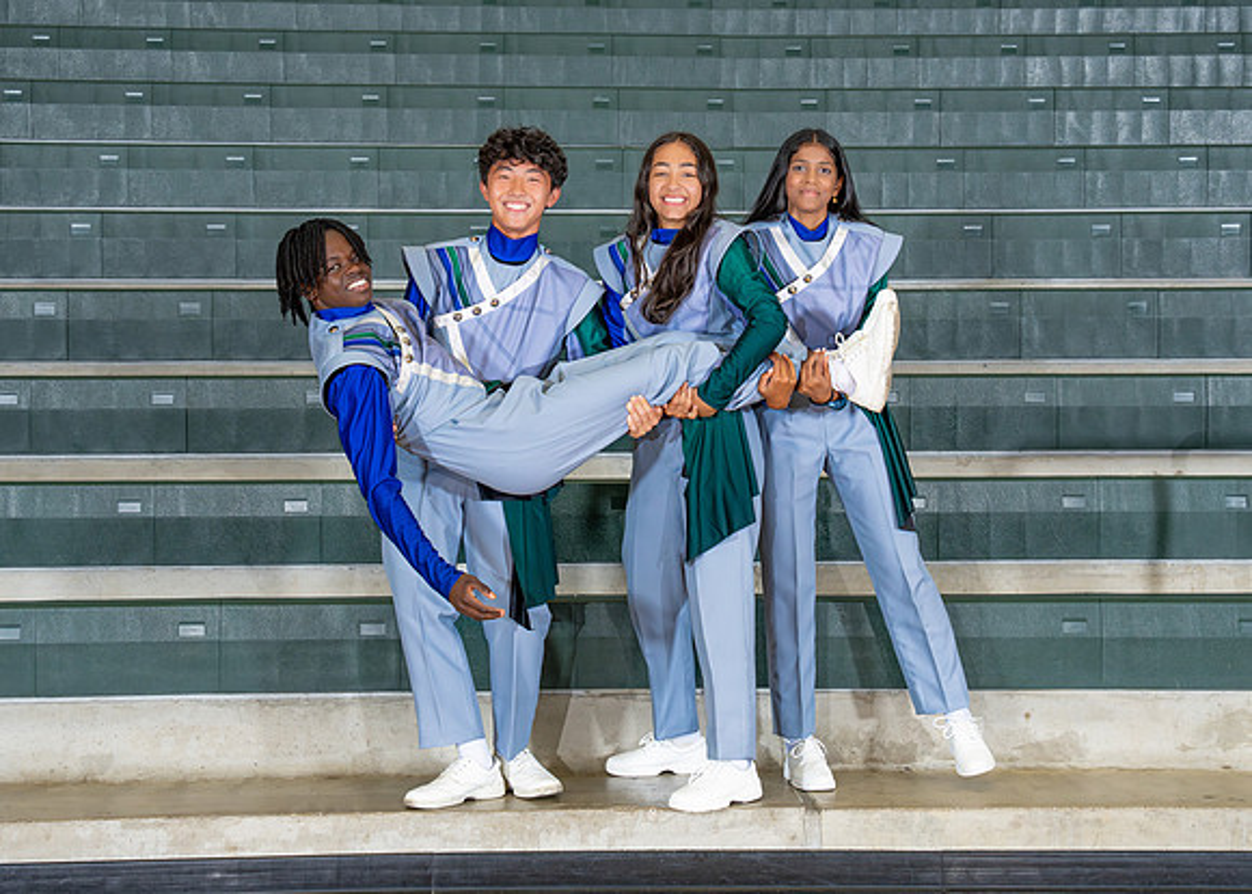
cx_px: 671
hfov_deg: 27.1
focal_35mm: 73
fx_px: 2596
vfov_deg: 19.5
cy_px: 378
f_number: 5
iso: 1000
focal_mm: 51.6
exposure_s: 1/400
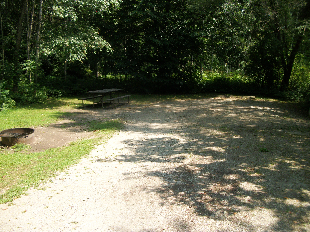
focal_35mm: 32
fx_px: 287
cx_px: 155
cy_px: 116
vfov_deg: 44.2
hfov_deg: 56.8
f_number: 8.8
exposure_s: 1/80
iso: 80
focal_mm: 5.7
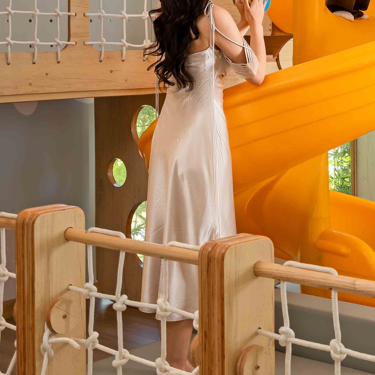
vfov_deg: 18.8
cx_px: 335
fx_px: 1112
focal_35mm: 91
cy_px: 40
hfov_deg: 18.8
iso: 100
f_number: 8
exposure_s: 1/320
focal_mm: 31.6
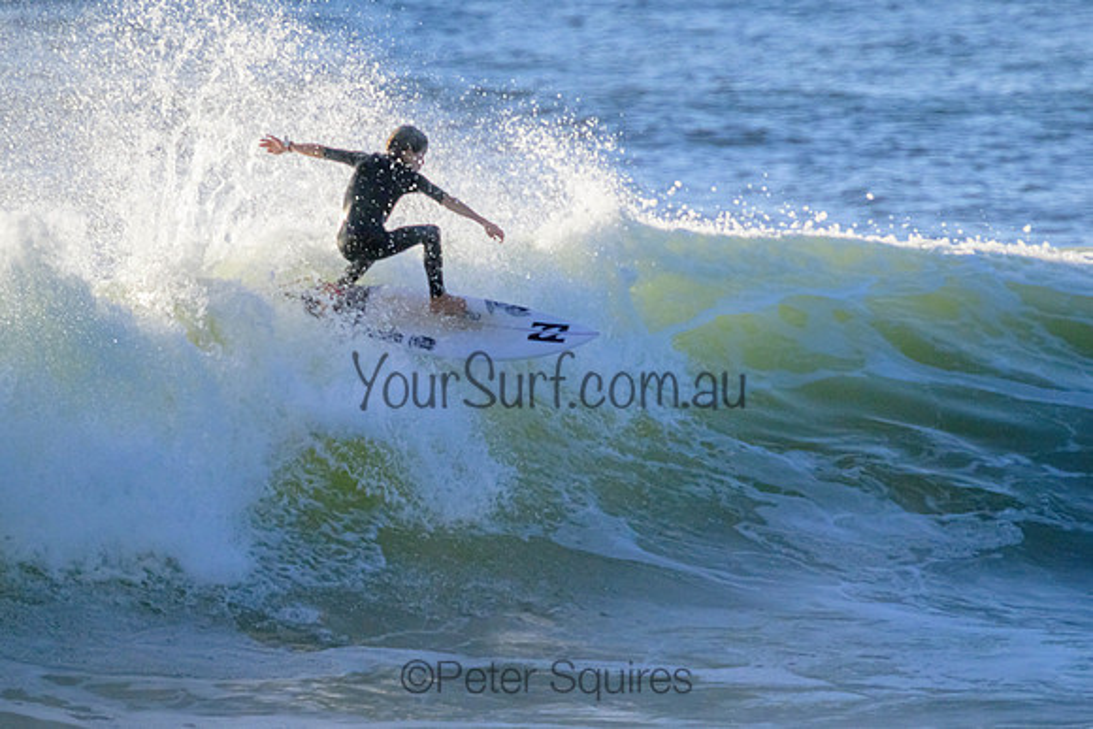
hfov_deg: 1.9
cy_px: 418
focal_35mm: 1098
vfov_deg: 1.3
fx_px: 33343
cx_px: 533
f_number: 11
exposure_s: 1/2000
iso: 1400
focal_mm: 800
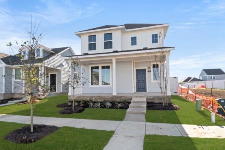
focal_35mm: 37
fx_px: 231
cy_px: 75
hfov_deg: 51.9
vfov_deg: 35.9
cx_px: 112
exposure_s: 1/320
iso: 400
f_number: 8
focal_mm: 24
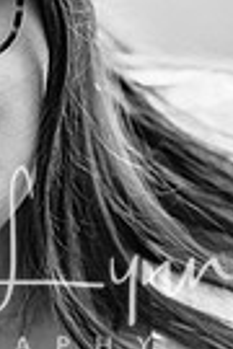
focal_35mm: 283
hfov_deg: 4.8
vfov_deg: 7.3
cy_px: 222
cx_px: -78
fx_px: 2747
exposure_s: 1/320
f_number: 2.8
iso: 800
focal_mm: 85
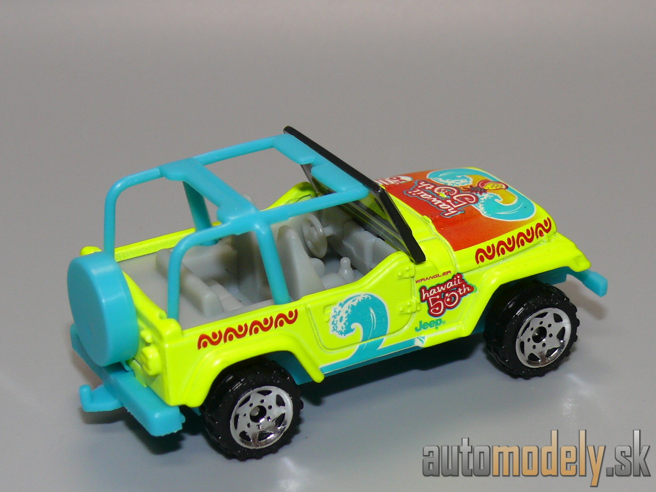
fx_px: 2047
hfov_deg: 18.2
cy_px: 246
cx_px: 328
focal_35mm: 108
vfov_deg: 13.7
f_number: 4
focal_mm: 13.8
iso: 100
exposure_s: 1/30
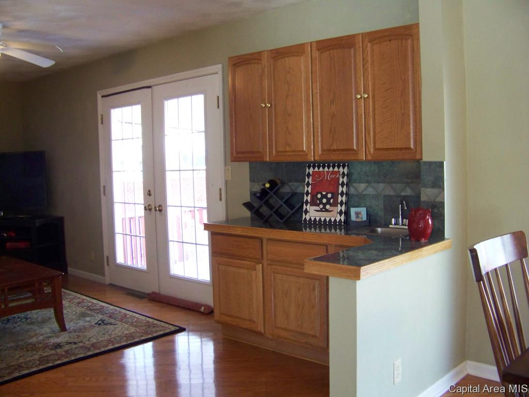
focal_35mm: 36
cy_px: 198
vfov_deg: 39.7
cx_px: 264
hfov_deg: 51.3
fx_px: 550
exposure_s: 1/30
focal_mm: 5.85
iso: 200
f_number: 2.8
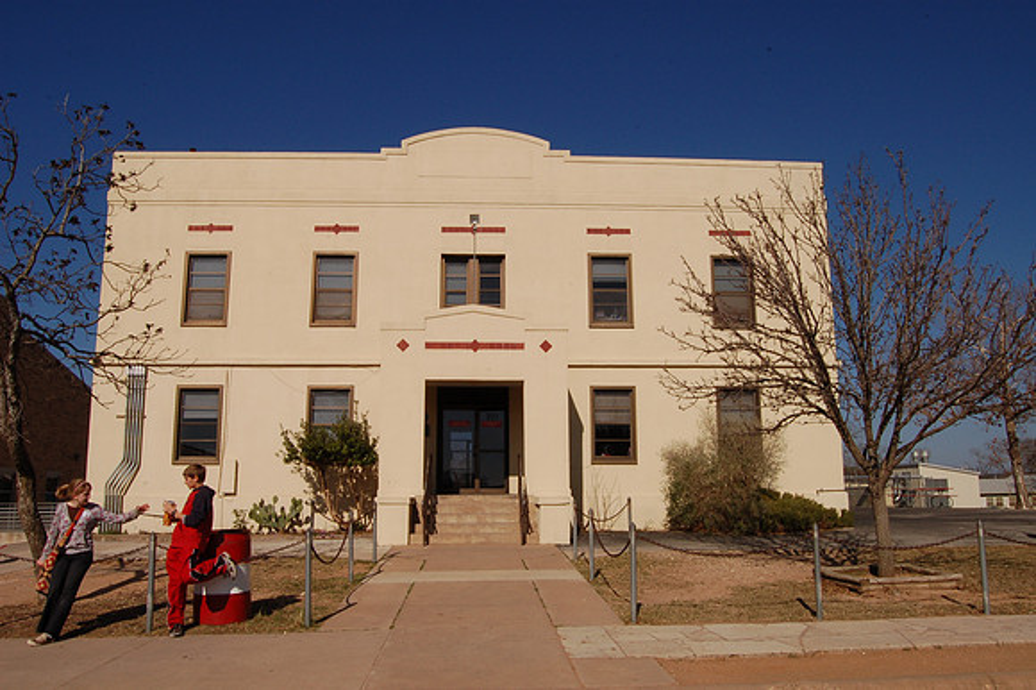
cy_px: 345
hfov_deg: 67.4
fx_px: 777
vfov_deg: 47.9
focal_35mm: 27
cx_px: 518
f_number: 22
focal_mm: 18
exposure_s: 1/160
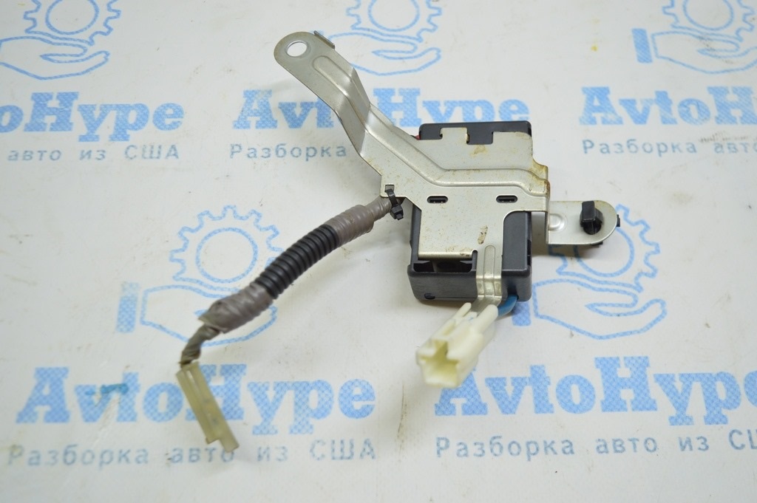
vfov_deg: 36.8
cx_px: 378
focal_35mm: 36
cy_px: 252
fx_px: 756
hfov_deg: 53.2
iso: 400
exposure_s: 1/60
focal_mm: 24
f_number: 4
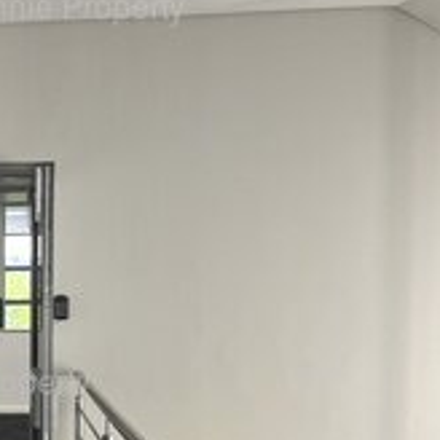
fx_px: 1007
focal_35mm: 70
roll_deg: +0.3
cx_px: -148
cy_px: 355
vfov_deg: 24.2
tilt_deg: -2.4
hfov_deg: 21.9
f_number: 1.6
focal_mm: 5.1
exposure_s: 1/100
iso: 100
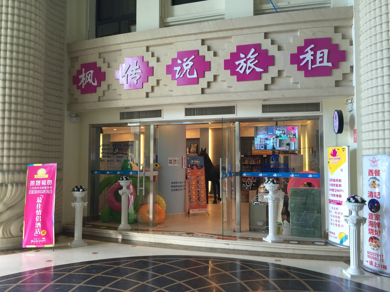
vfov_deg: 48.2
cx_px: 195
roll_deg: -1.2
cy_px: 146
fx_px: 327
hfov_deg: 61.7
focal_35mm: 29
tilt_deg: +2.7
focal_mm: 4.15
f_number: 2.2
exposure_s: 1/15
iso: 40
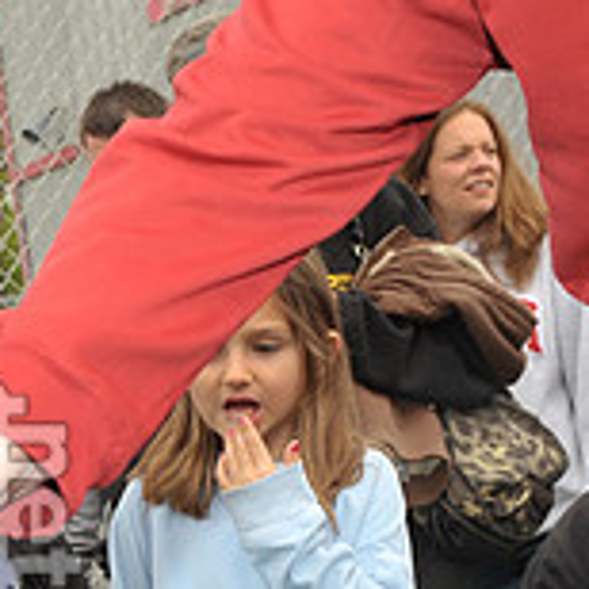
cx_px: -413
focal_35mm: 166
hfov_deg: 10.0
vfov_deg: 10.5
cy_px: 516
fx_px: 3196
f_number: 8
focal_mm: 52
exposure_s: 1/250
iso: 400
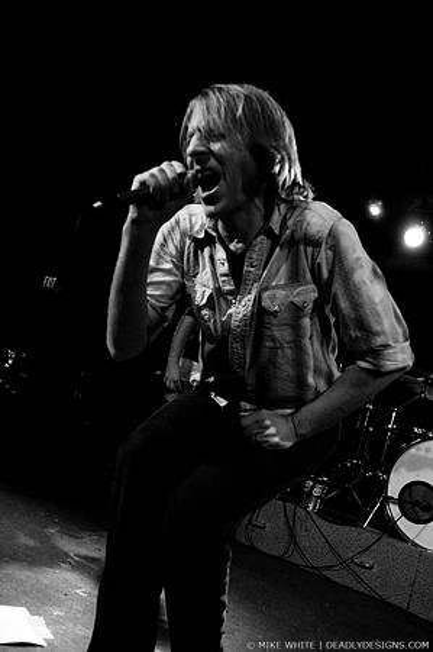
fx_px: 542
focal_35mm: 30
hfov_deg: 43.5
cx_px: 216
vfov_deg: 62.0
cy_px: 326
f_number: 3.2
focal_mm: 20
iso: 800
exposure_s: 1/100
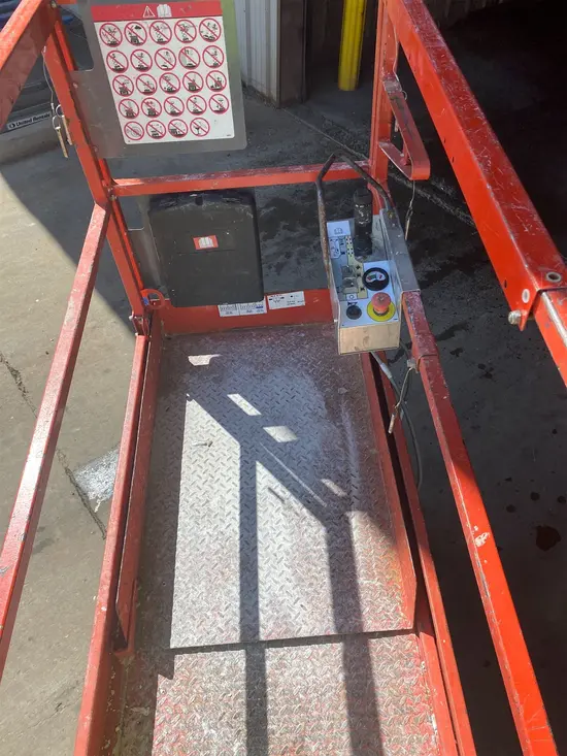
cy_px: 378
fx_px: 568
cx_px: 284
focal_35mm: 26
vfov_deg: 67.3
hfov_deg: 53.1
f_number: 1.8
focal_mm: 4.25
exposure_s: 1/2066
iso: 32
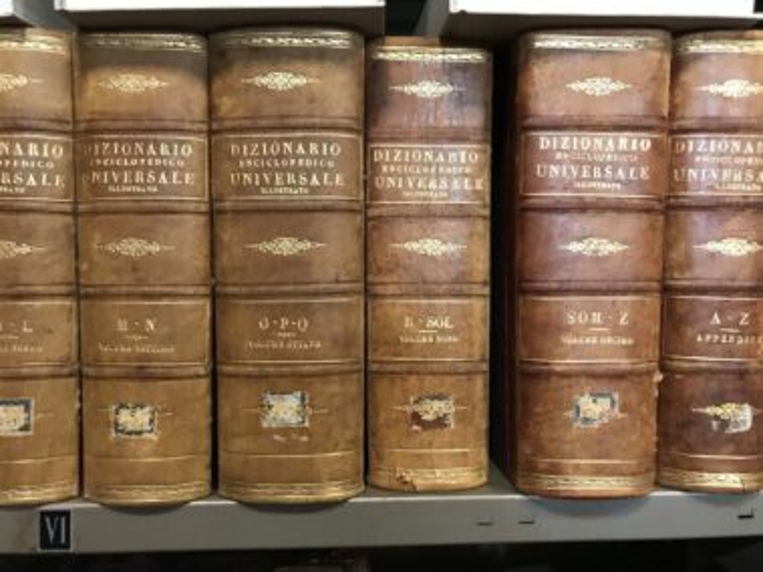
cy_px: 286
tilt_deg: -3.8
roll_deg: +0.0
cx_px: 382
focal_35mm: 28
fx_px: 617
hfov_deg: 63.5
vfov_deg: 49.7
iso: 100
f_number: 1.8
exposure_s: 1/17
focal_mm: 3.99
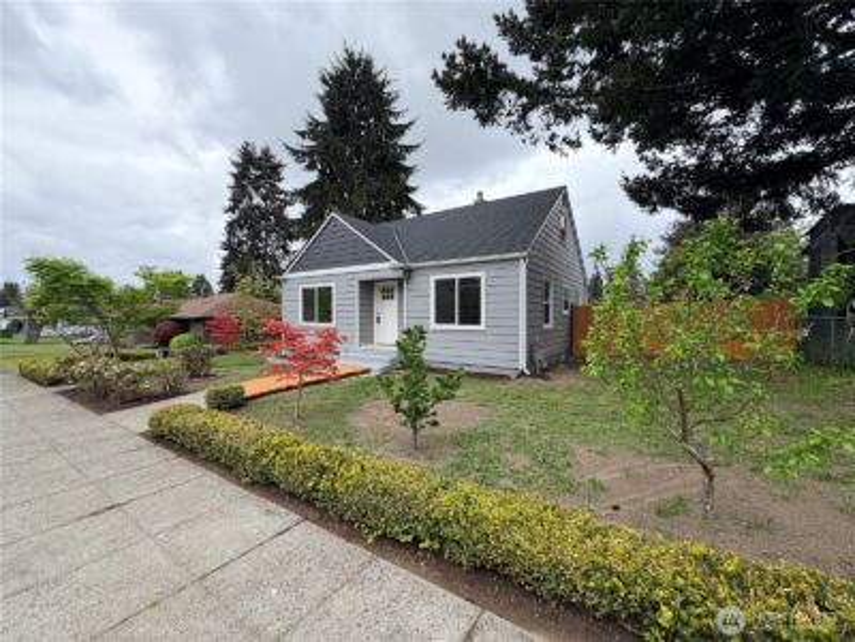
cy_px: 321
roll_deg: -1.0
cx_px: 428
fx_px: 346
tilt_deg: +0.2
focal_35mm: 14
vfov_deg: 85.7
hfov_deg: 102.1
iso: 40
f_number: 2.2
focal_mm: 2.22
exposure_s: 1/726
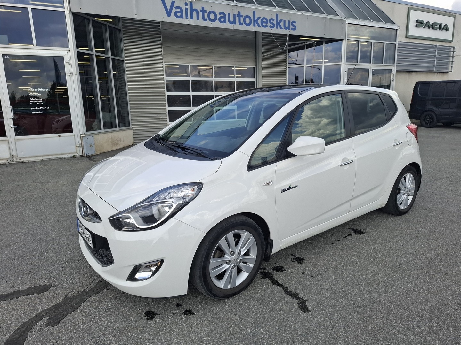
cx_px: 230
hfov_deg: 73.9
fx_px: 306
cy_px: 172
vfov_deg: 58.9
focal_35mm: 23
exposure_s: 1/868
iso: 50
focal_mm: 5.54
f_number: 1.8
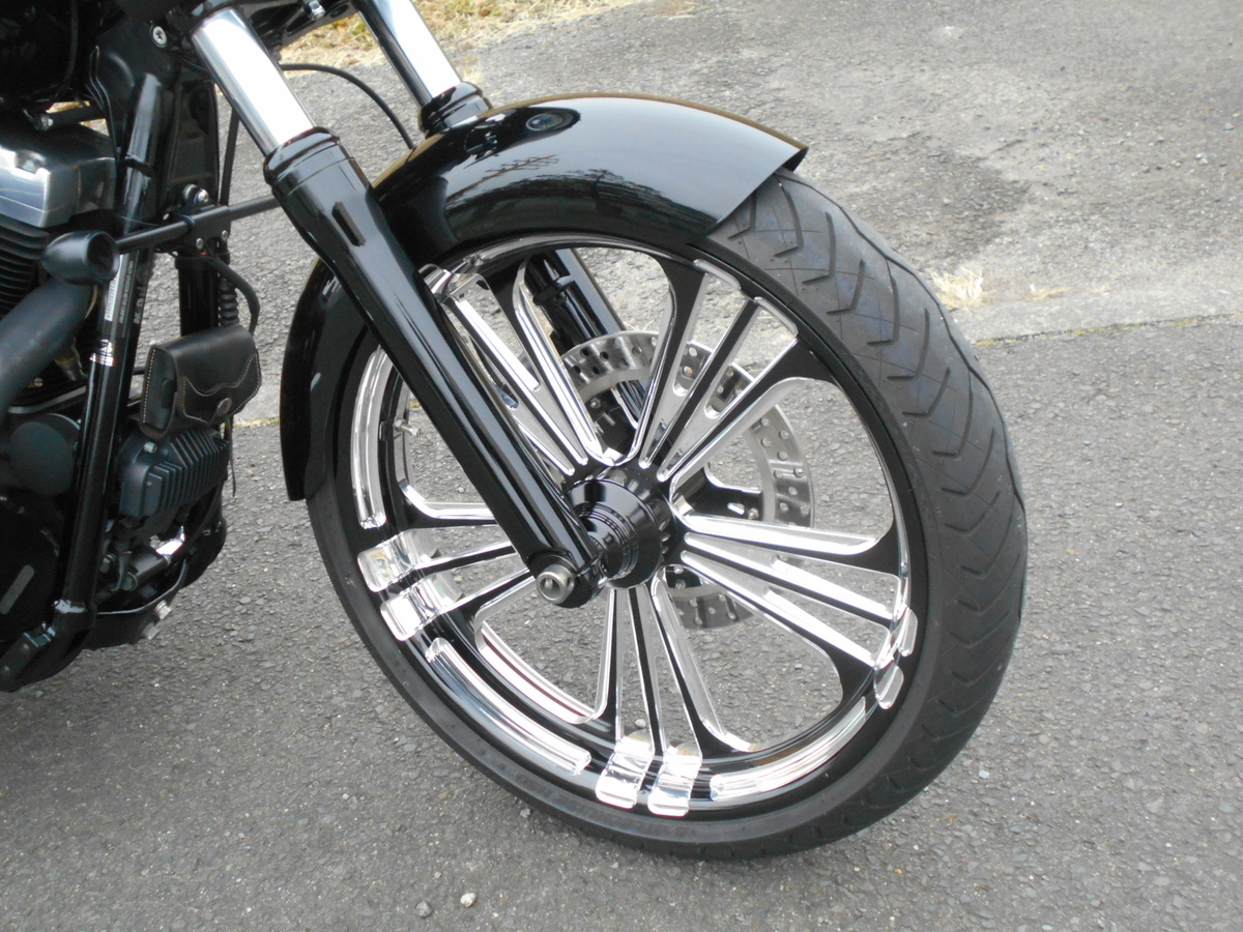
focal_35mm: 39
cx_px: 622
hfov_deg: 47.9
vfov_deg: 36.8
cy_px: 466
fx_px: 1400
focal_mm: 6.7
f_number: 3.9
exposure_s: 1/250
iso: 320
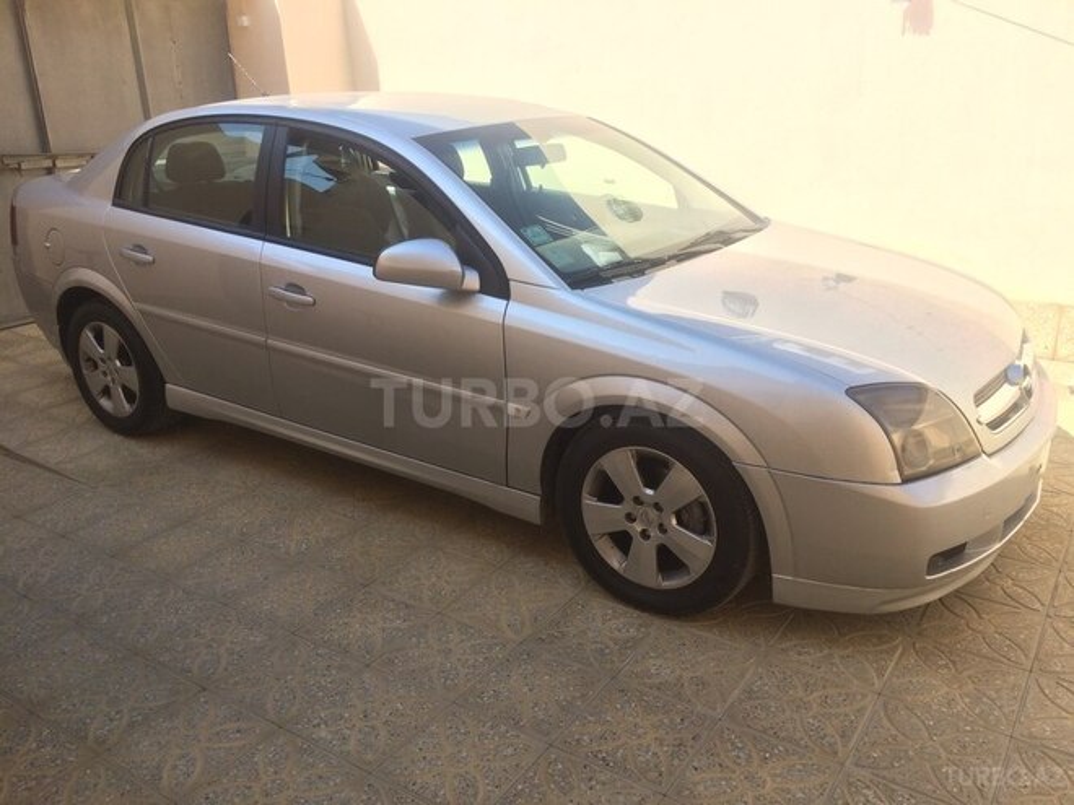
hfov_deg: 61.7
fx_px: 900
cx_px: 537
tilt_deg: -19.7
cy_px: 402
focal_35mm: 29
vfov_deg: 48.2
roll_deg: +1.7
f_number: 2.2
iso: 32
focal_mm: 4.15
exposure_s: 1/977
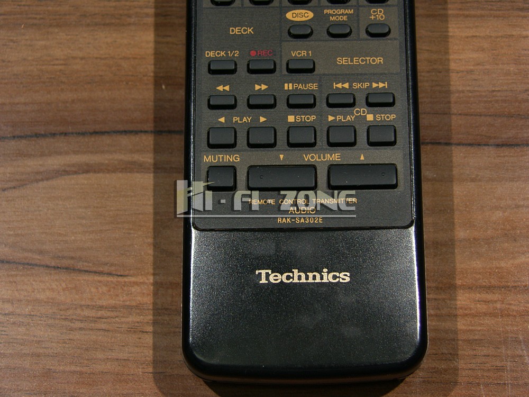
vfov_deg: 16.4
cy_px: 198
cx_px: 264
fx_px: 1375
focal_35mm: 90
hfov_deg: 21.8
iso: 50
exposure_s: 1/100
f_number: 3.2
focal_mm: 23.2
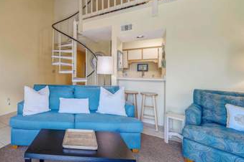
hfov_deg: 88.6
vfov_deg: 70.2
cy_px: 71
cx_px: 74
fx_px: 115
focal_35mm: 17
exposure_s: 1/13
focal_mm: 12
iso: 100
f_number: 5.6
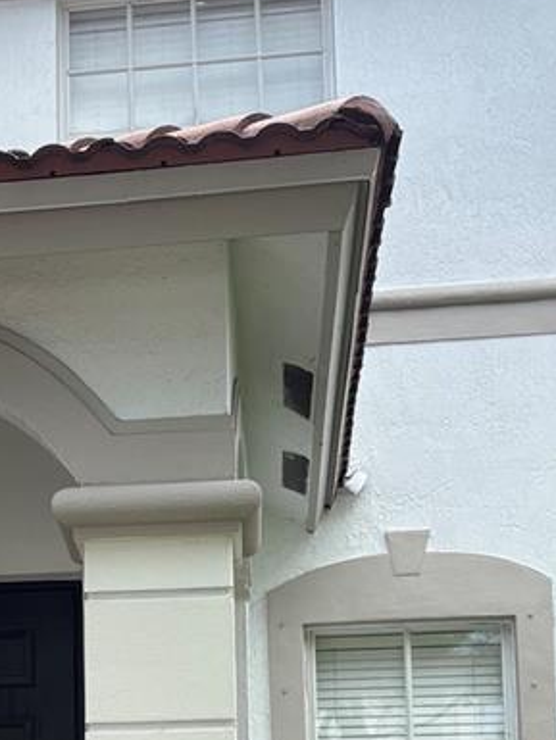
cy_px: 723
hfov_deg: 17.7
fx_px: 1734
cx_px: -35
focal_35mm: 81
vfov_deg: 23.2
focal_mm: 5.96
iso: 50
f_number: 1.6
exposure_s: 1/820
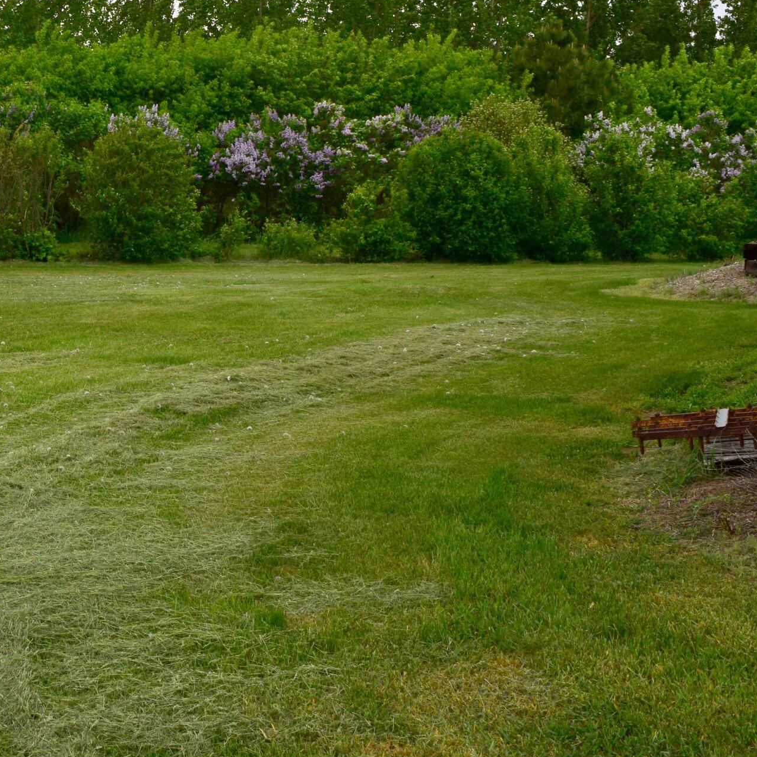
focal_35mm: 54
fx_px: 1336
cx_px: -27
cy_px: 245
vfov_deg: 31.4
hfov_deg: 29.2
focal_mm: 18
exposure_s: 1/250
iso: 400
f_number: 10
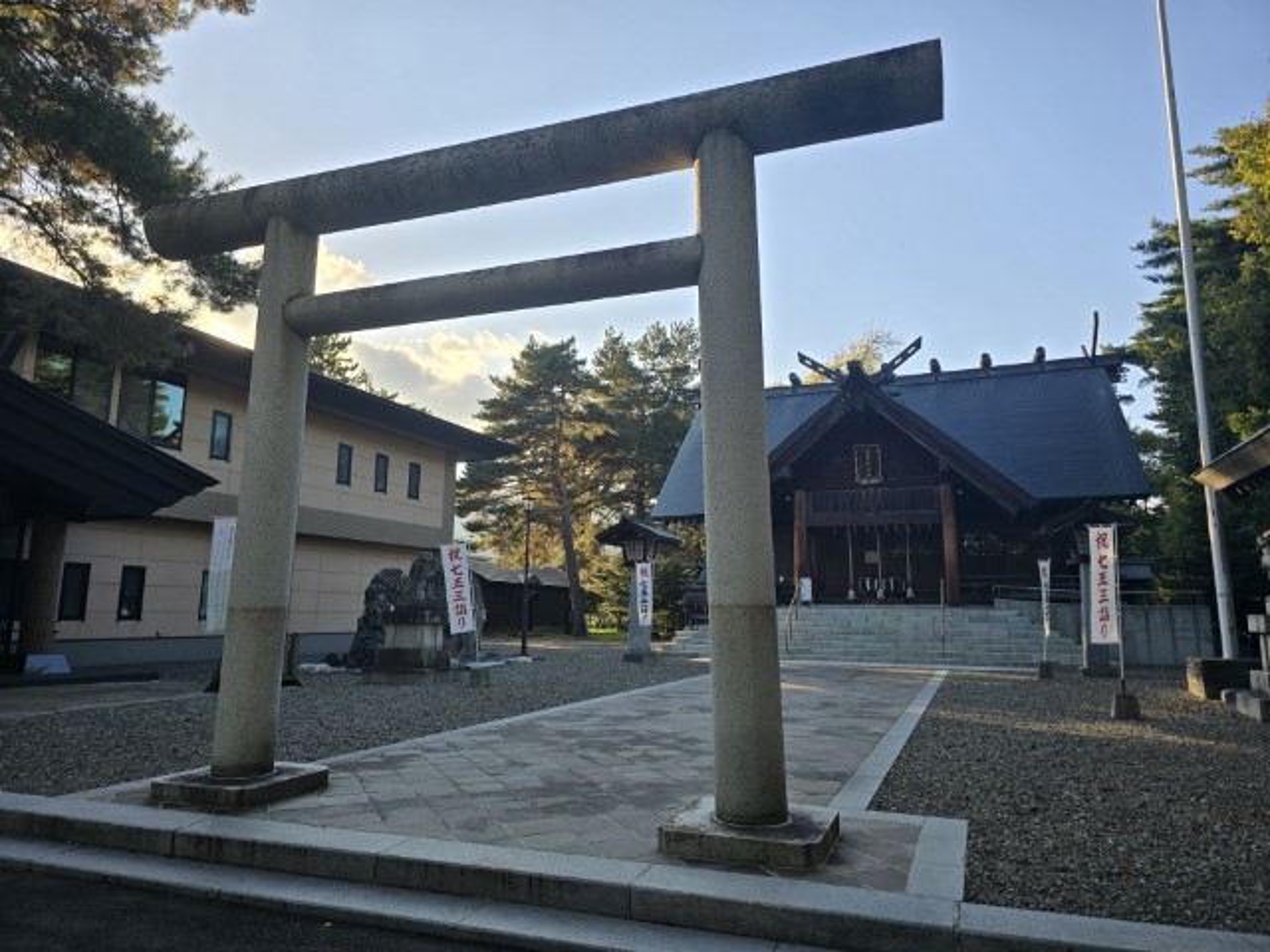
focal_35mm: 23
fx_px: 844
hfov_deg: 73.9
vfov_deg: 58.9
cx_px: 635
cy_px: 476
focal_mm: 6.3
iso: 12
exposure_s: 1/403
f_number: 1.7
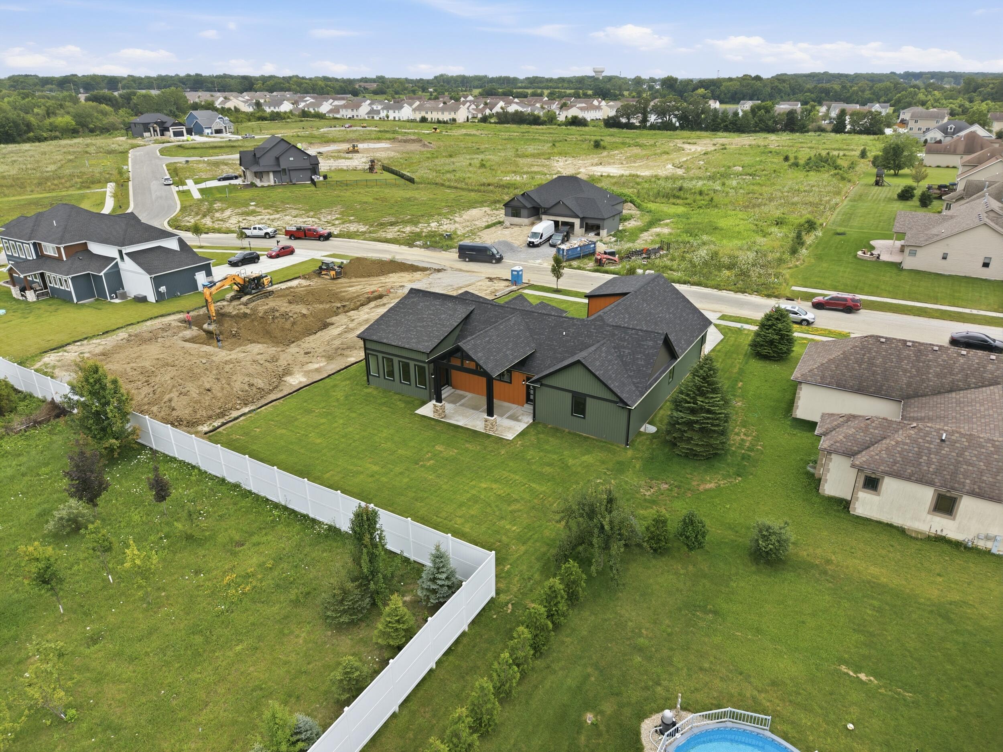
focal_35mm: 24
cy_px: 376
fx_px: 695
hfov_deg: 71.6
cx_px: 502
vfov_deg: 56.8
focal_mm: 8.7
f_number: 1.8
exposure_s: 1/1500
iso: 170
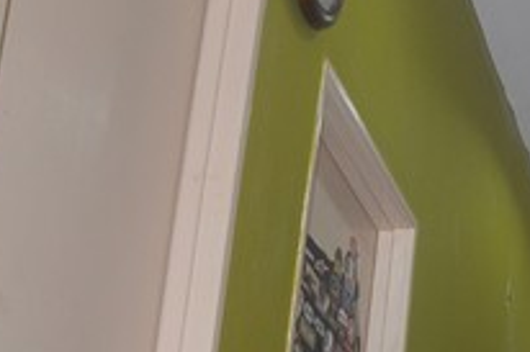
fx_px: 1545
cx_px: 949
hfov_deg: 16.4
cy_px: 505
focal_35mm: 105
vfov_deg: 12.5
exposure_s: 1/20
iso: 320
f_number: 6.3
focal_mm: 18
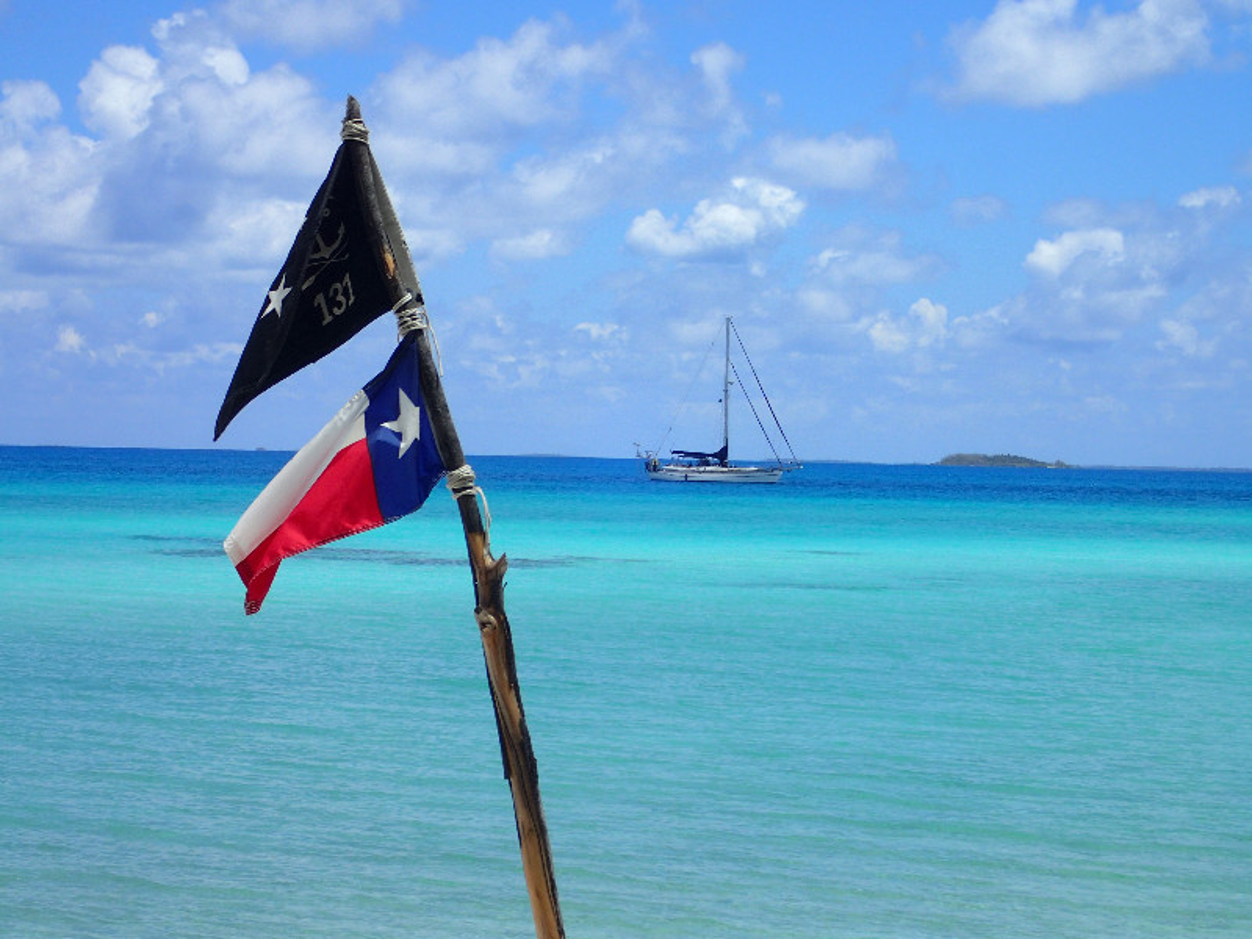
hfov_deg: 19.6
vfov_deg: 14.8
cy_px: 470
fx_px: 3617
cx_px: 626
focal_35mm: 100
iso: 100
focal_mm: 18
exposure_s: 1/500
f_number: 6.3
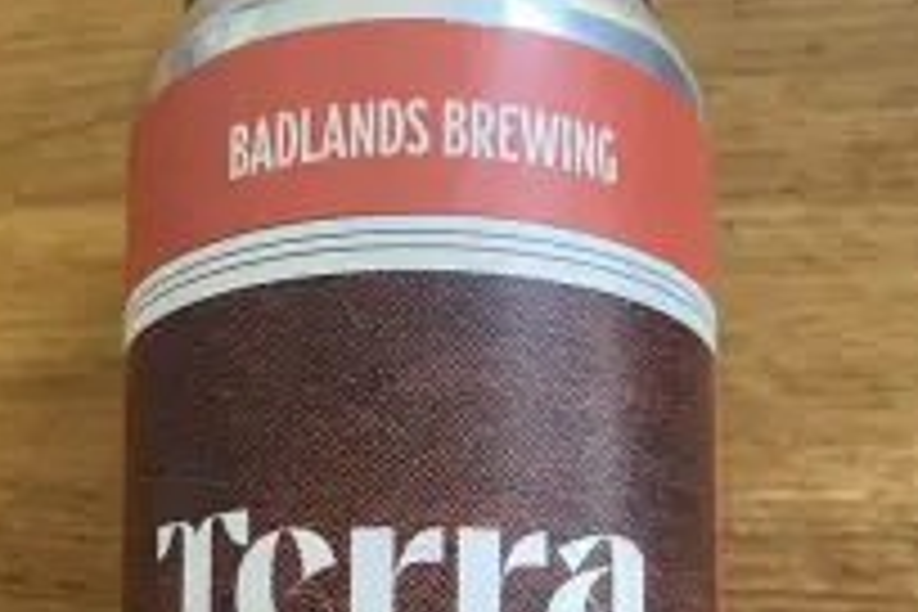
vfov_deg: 24.1
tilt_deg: -82.6
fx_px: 1300
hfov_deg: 38.9
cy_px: 734
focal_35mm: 51
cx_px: 436
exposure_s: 1/44
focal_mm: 4.25
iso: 500
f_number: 1.8
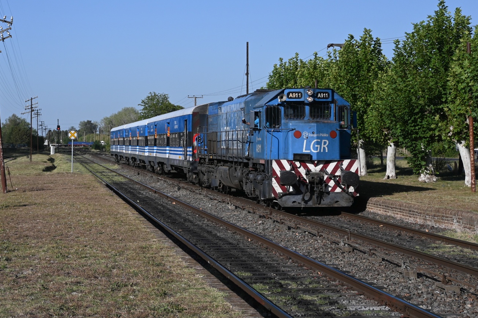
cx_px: 164
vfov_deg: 17.0
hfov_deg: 25.2
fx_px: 1062
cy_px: 86
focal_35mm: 80
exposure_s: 1/1000
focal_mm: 36
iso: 100
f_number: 5.3
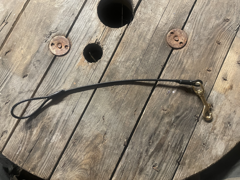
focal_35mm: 26
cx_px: 120
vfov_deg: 53.1
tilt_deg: -83.5
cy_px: 90
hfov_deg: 67.3
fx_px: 180
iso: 500
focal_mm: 4.2
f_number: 1.6
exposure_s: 1/25
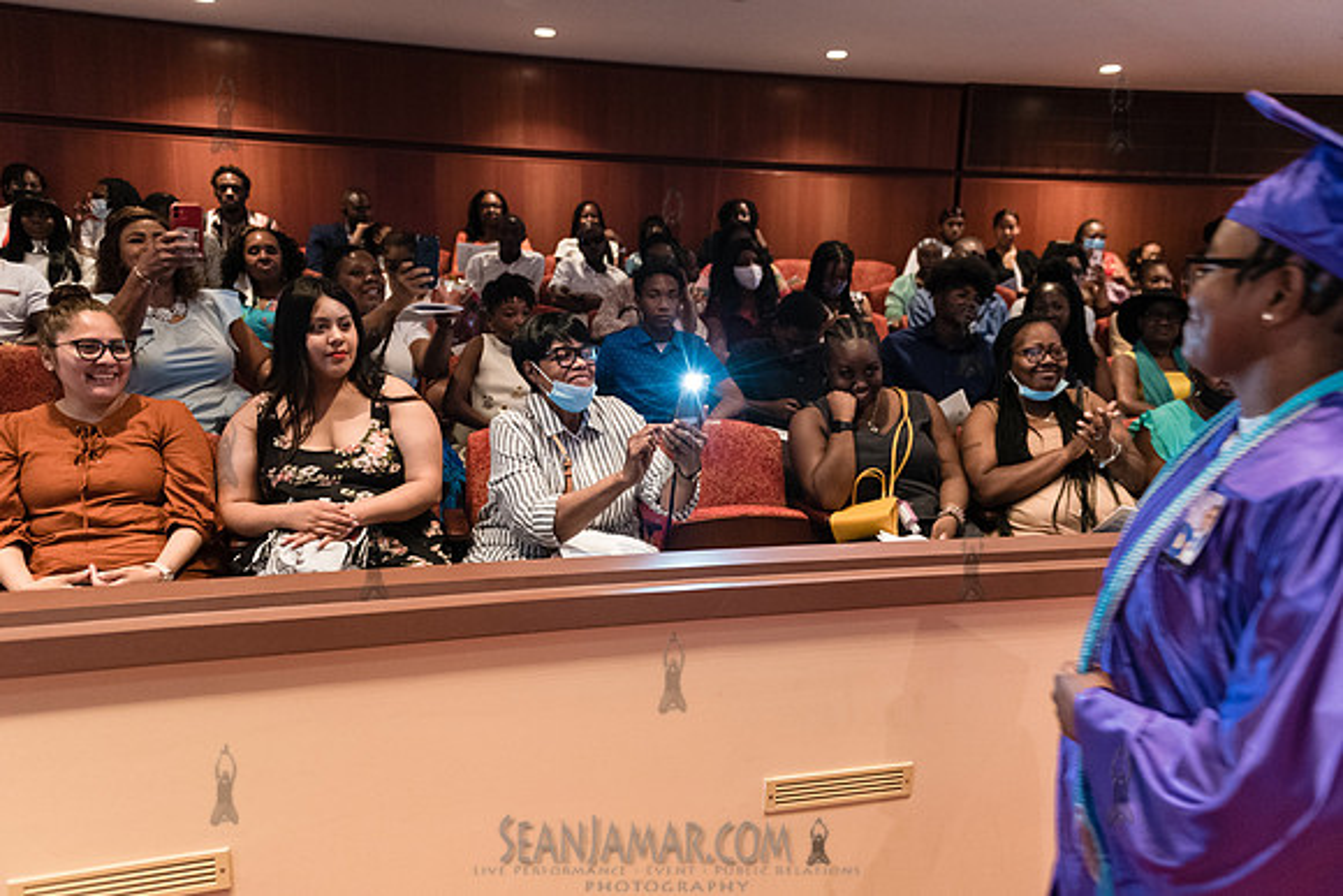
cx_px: 672
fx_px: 951
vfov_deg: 50.5
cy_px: 448
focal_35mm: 25
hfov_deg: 70.5
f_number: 2.8
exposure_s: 1/100
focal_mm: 24
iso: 4000
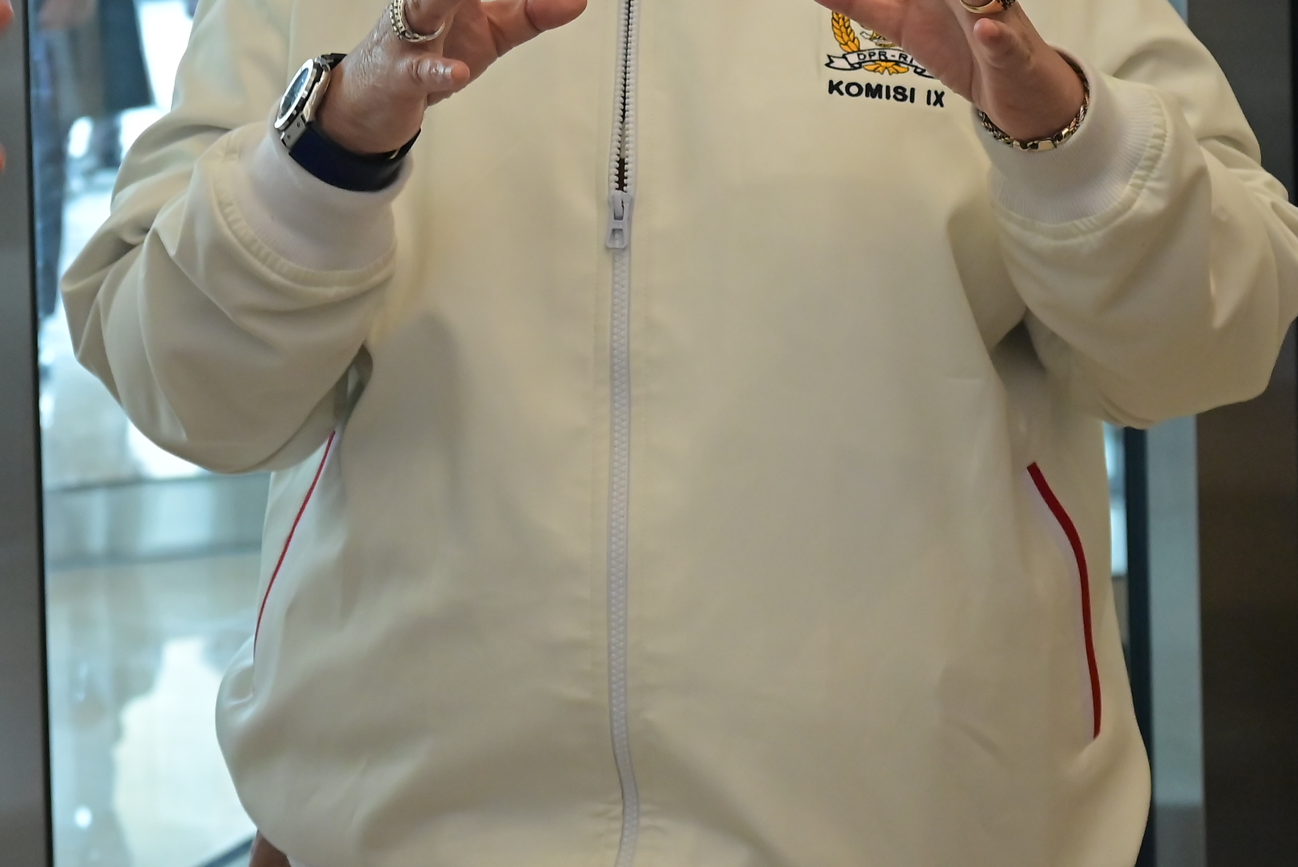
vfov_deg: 12.5
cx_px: 647
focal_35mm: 106
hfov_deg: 19.3
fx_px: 3823
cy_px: -275
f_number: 5
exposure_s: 1/125
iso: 2500
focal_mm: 40
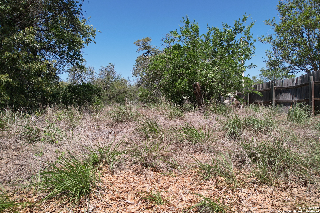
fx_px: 196
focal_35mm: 22
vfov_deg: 57.2
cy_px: 106
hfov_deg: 78.6
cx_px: 160
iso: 100
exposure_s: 1/90
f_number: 2.8
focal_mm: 8.38
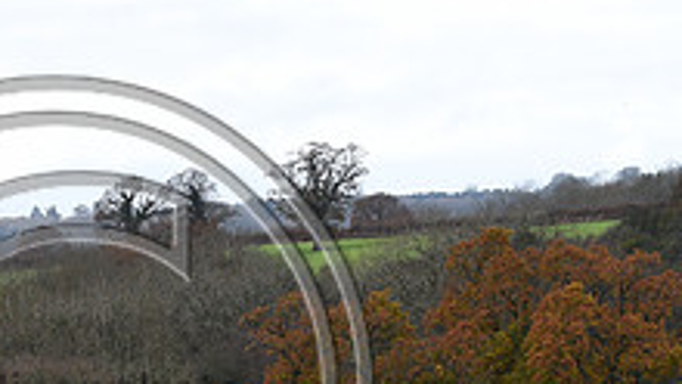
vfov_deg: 4.9
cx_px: 19
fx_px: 4487
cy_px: 353
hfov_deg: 8.6
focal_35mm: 248
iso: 560
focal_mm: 90
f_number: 4.5
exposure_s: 1/1000
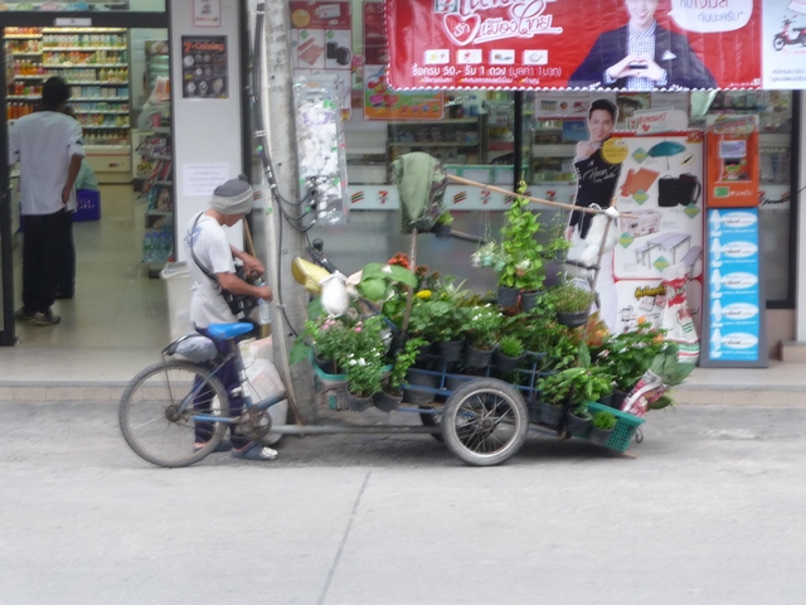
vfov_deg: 12.5
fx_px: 2771
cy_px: 302
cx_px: 403
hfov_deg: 16.6
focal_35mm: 119
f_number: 4.7
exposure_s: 1/40
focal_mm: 20.3
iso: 160
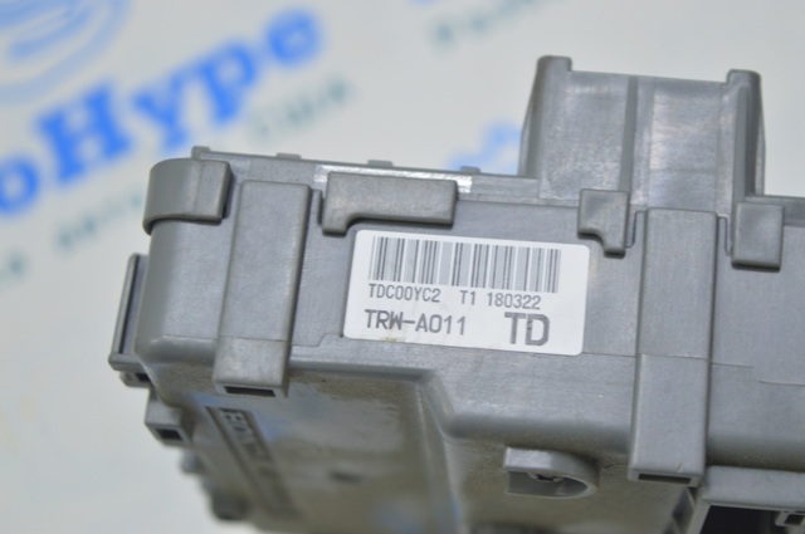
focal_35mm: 82
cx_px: 402
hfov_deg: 24.6
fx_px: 1842
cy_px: 267
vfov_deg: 16.5
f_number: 5.6
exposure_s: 1/25
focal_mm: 55
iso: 400
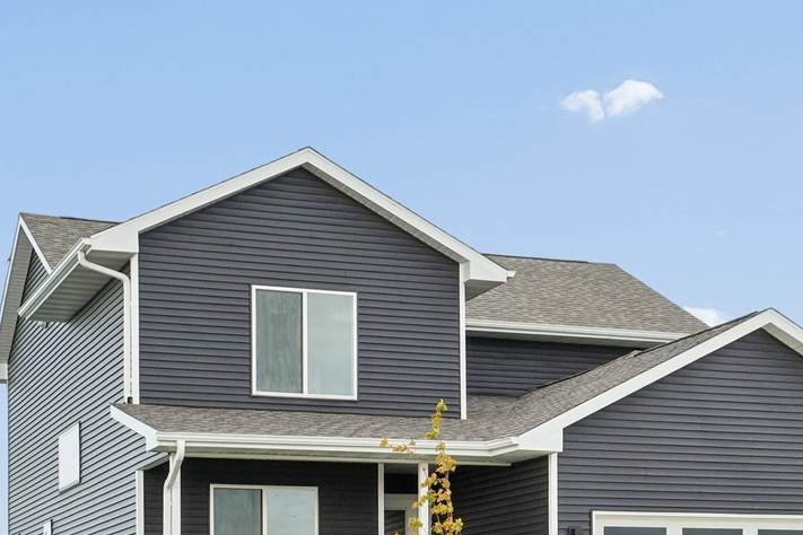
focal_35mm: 81
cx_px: 569
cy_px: 454
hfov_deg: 24.9
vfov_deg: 16.7
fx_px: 1807
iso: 400
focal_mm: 30
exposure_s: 1/500
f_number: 9
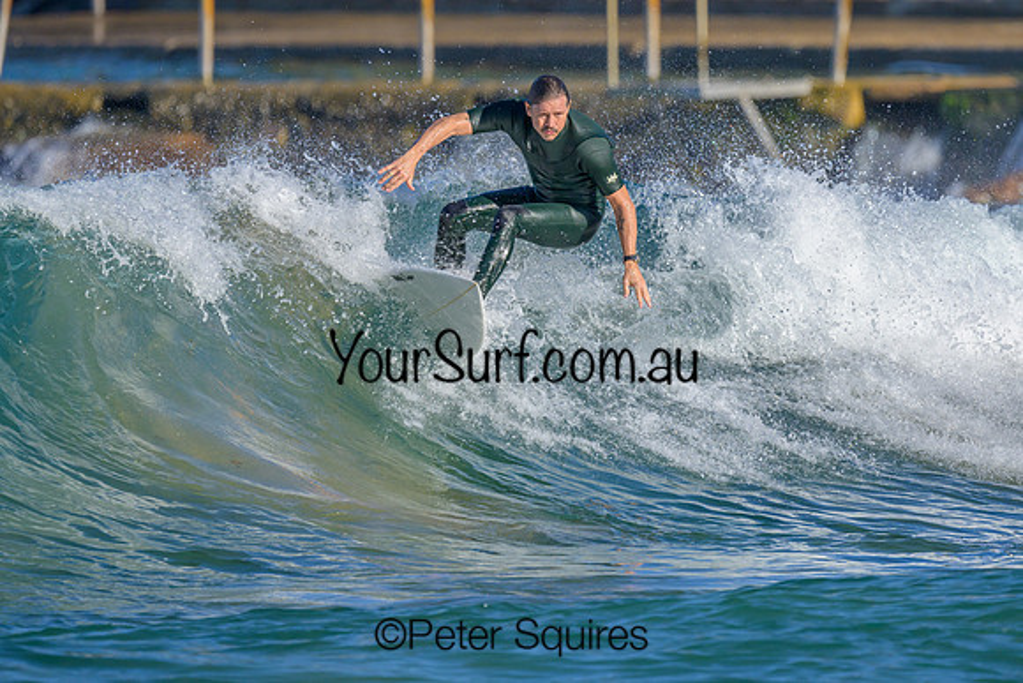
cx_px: 591
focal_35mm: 1097
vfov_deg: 1.3
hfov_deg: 1.9
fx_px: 31181
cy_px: 307
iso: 320
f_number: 6.3
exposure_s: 1/2000
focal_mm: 800
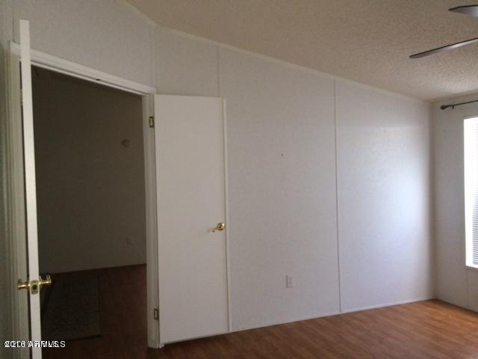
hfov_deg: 61.7
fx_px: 400
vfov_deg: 48.2
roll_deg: +2.2
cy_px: 180
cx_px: 239
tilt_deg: -1.0
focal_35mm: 29
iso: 160
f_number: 2.2
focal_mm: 4.15
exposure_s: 1/30
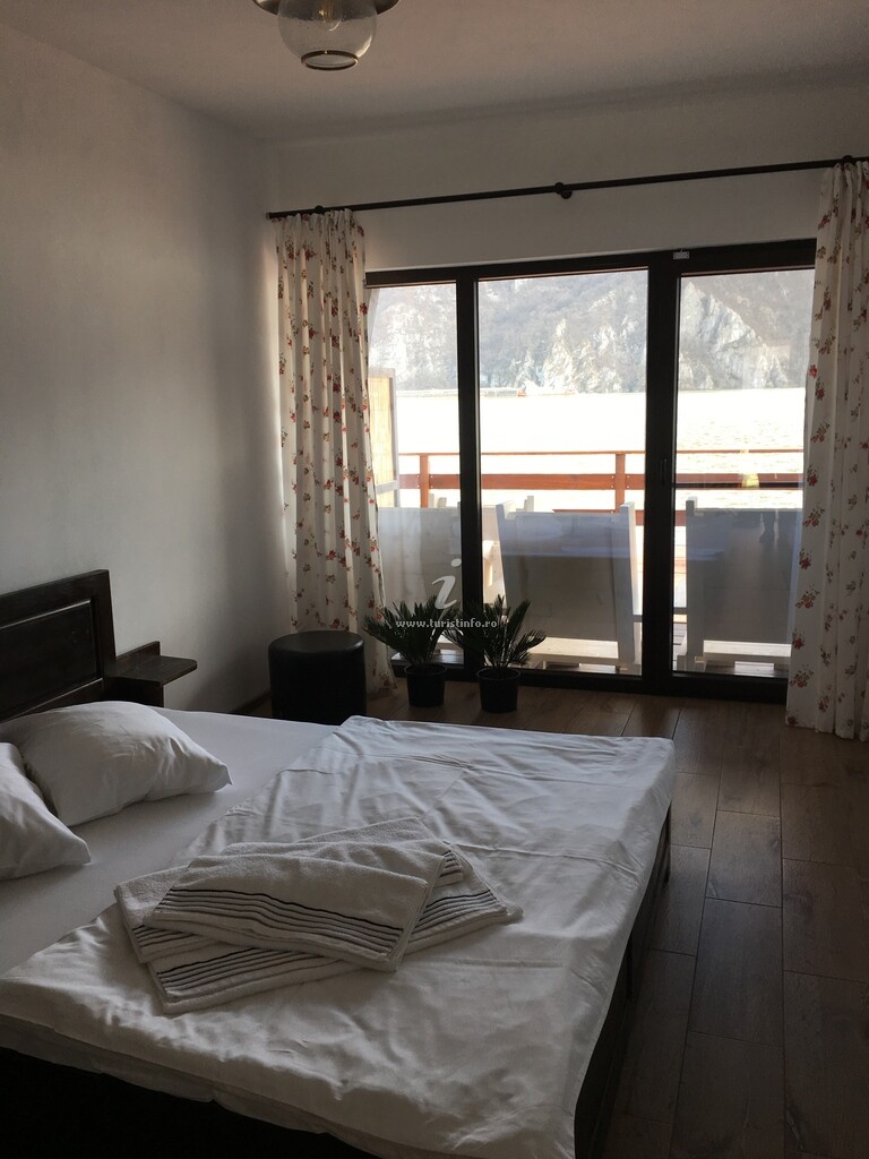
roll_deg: +3.3
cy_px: 580
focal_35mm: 29
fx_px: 971
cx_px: 434
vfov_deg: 61.7
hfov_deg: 48.2
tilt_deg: -10.8
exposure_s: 1/50
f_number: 2.2
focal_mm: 4.15
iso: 25
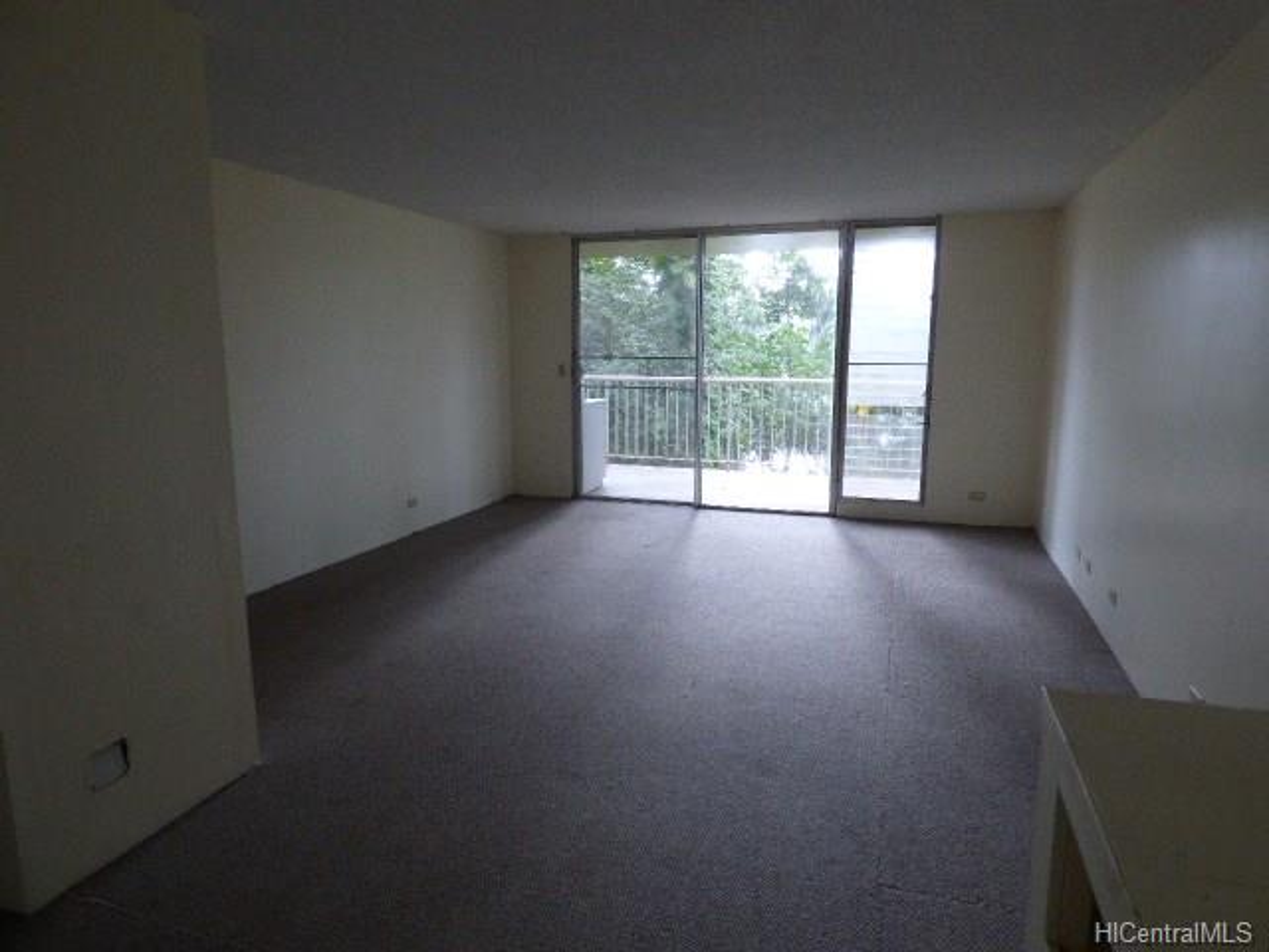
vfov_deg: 66.0
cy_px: 476
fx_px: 733
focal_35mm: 20
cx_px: 634
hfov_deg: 81.7
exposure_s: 1/125
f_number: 2.8
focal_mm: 3.58
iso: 400
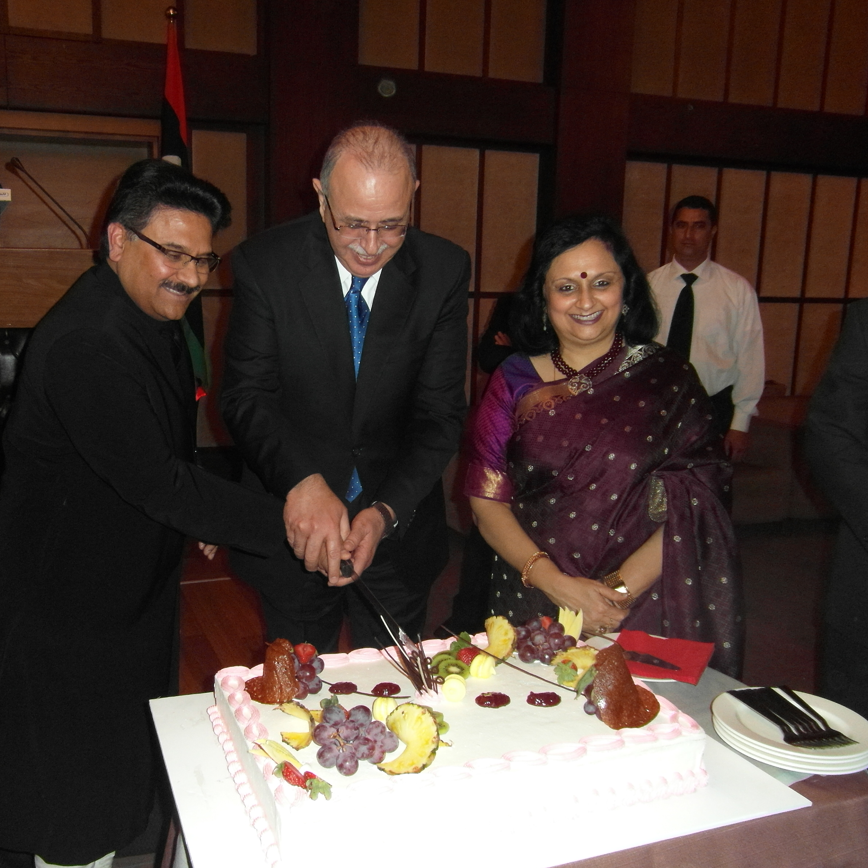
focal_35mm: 29
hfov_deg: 55.2
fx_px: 823
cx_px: 344
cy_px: 443
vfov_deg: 55.6
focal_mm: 4
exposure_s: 1/30
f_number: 3.2
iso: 240
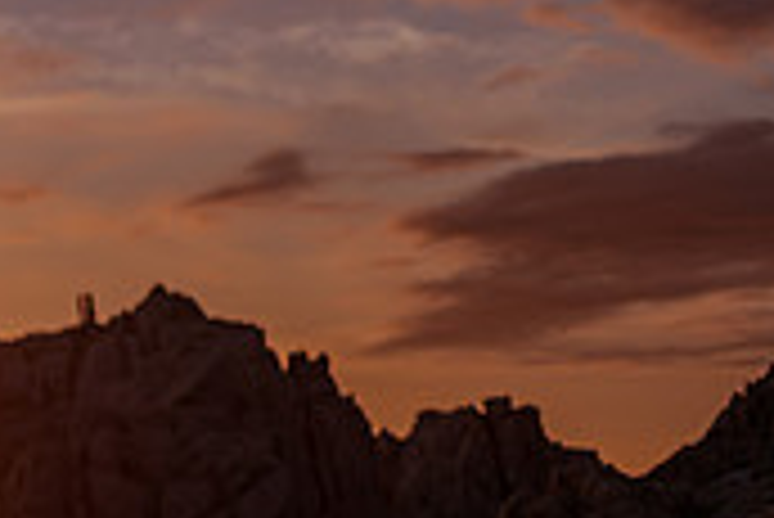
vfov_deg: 11.6
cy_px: 250
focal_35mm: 118
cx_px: -468
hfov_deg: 15.6
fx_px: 2539
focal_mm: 35
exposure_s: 1/3200
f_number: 1.4
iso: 50
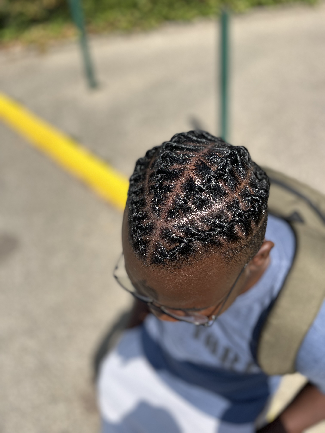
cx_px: 162
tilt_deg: -43.8
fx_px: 325
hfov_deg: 53.1
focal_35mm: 26
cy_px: 216
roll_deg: +7.8
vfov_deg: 67.3
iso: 50
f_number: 1.6
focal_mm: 5.1
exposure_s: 1/2632
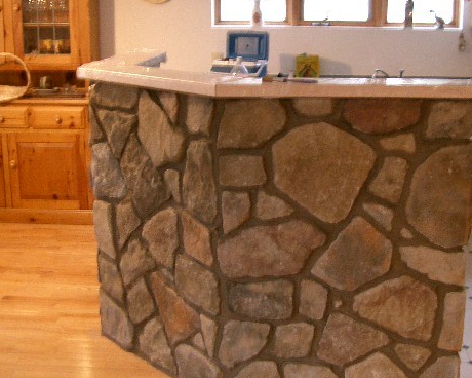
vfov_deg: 28.6
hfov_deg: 35.3
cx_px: 276
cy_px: 191
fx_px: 740
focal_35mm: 53
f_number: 2.8
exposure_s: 1/8
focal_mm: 8
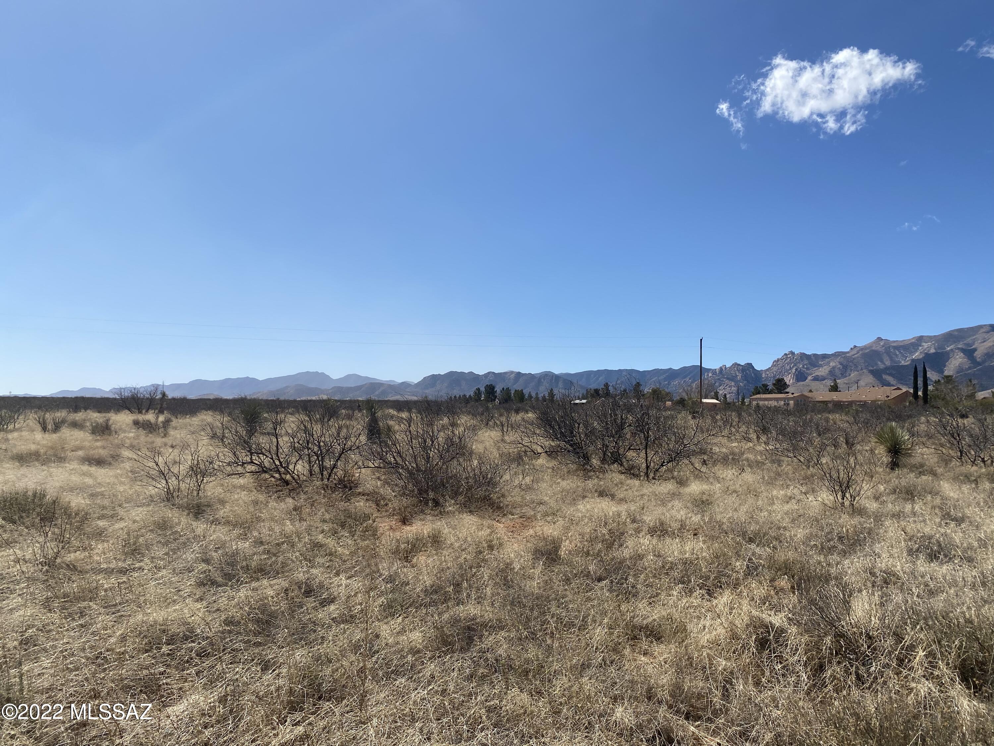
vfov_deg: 53.1
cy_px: 373
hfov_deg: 67.3
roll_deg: -1.5
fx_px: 747
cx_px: 497
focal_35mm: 26
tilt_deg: +2.8
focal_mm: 4.25
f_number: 1.8
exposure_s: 1/4608
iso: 32
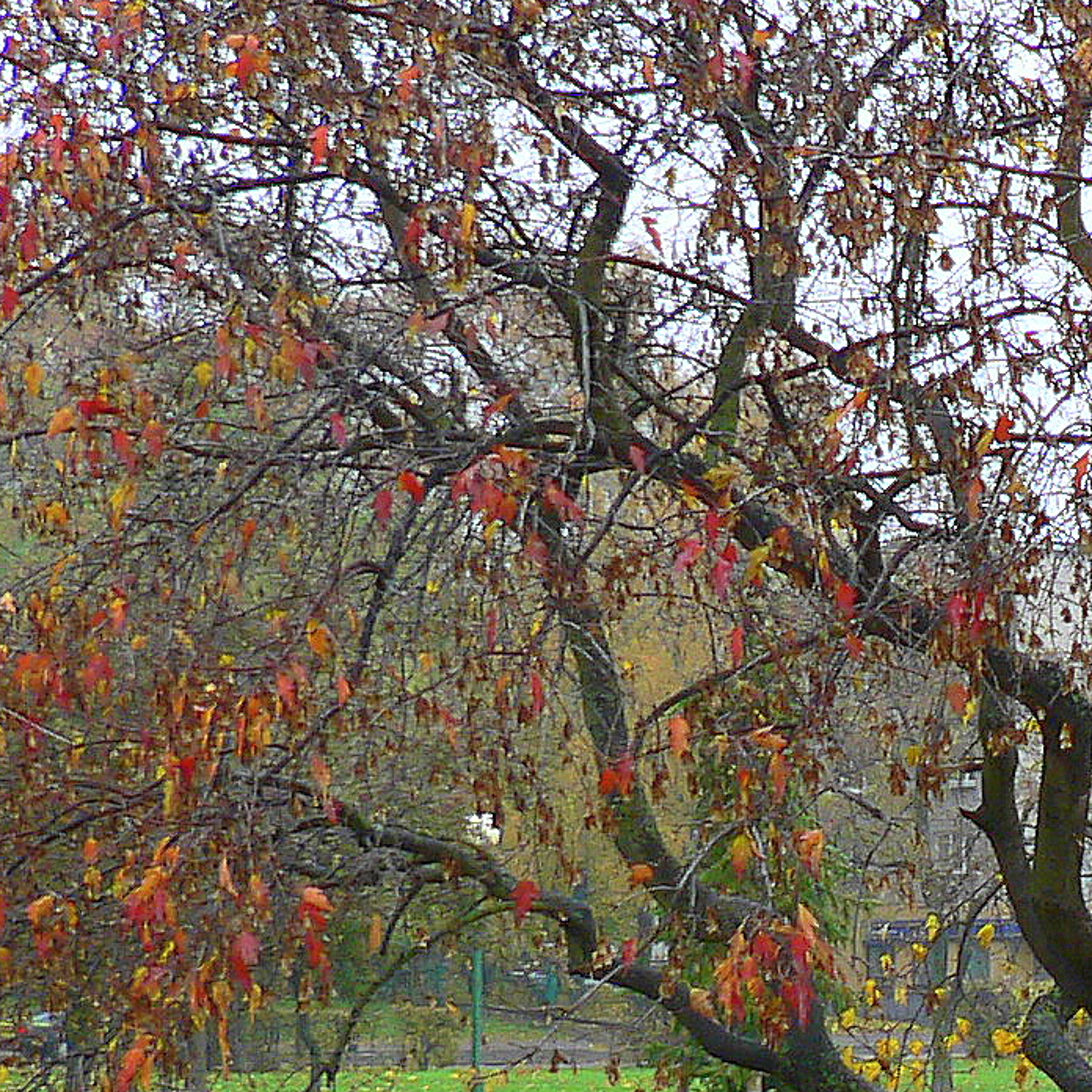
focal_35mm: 117
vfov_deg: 14.9
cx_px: 1385
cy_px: 769
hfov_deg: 14.3
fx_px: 4176
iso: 80
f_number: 2.8
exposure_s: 1/50
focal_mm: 6
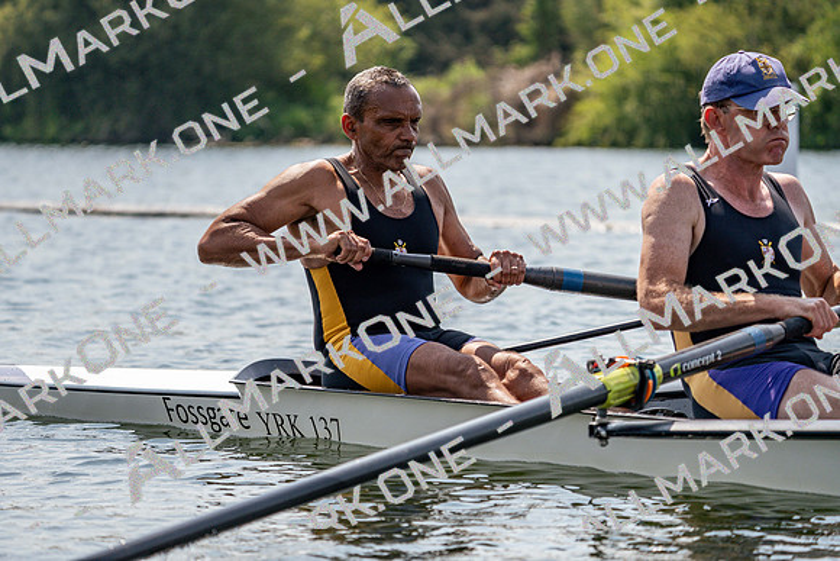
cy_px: 280
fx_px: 4668
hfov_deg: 10.3
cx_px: 420
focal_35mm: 200
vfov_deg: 6.9
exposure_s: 1/1600
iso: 200
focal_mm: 200
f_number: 5.6
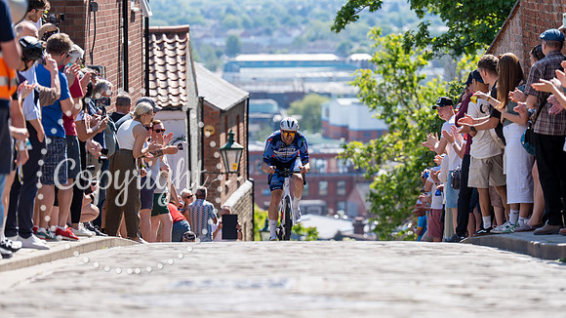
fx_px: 2688
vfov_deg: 6.8
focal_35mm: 179
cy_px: 188
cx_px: 283
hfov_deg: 12.0
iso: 100
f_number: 3.5
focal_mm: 171
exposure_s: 1/1000
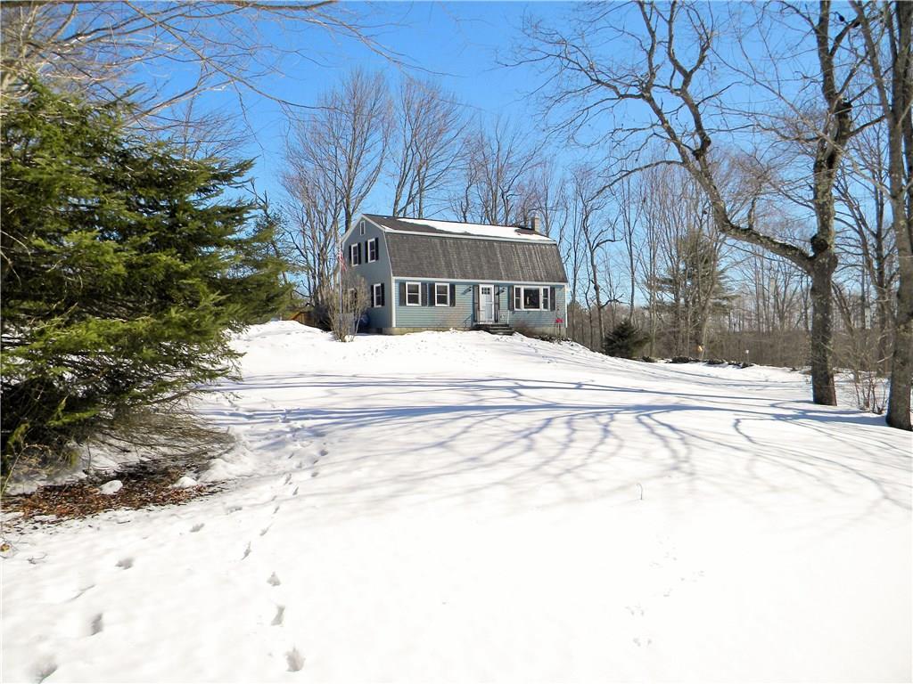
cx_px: 456
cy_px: 342
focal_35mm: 28
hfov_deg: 63.4
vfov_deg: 49.7
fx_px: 739
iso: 80
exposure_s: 1/406
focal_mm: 5
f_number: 7
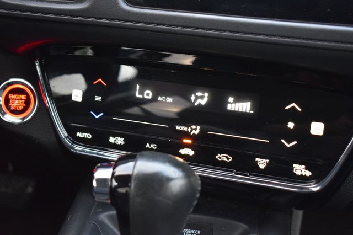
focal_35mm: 60
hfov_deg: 33.4
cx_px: 176
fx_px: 588
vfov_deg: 22.6
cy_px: 118
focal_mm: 40
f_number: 5.6
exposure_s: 1/15
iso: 1600
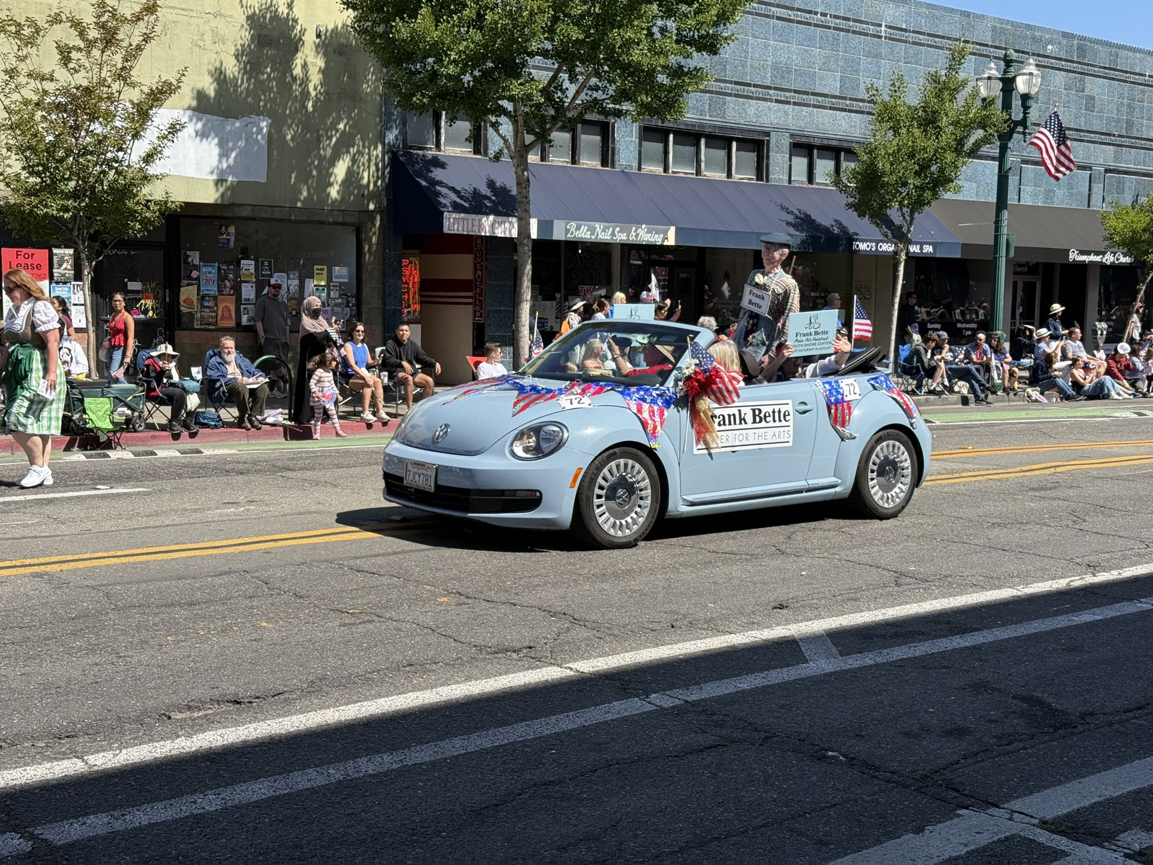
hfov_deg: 39.7
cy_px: 432
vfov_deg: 30.3
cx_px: 576
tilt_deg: -5.1
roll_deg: -0.9
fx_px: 1599
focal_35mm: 48
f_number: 1.78
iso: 64
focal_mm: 6.76
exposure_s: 1/3096
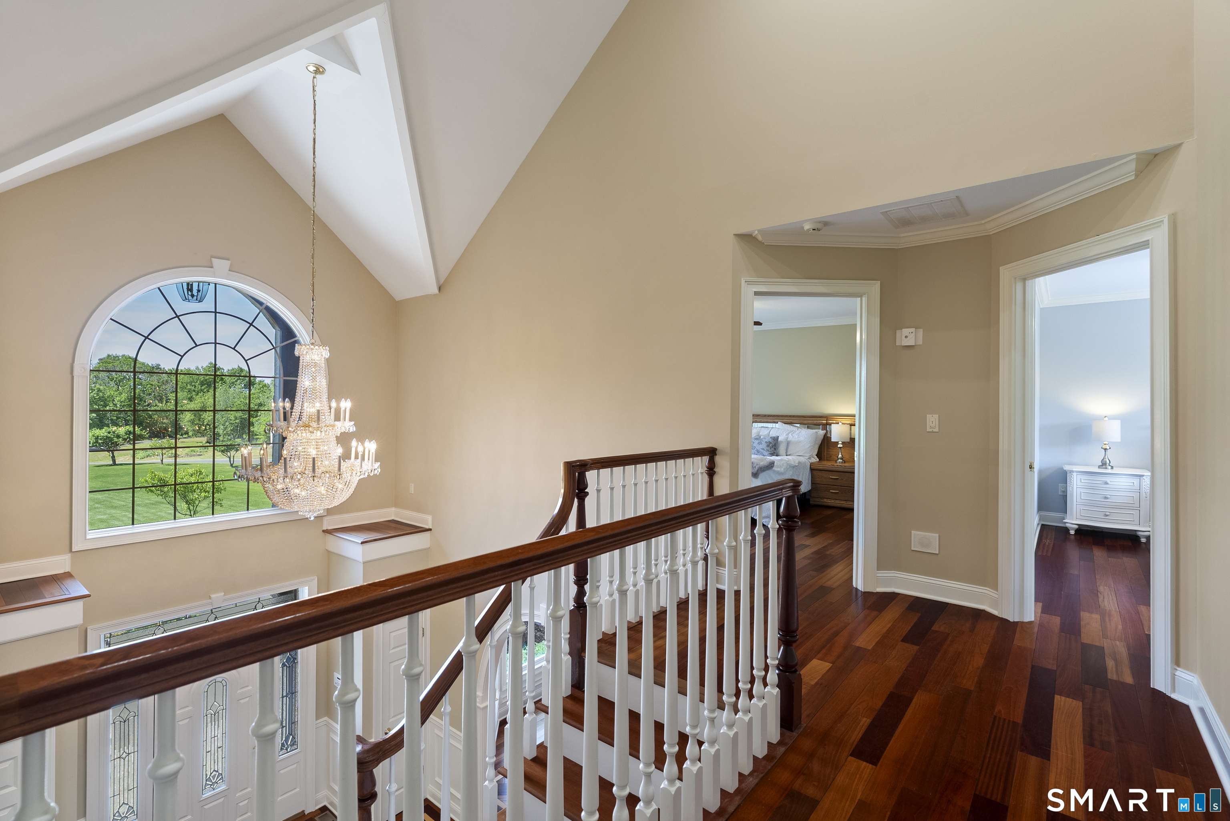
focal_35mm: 16
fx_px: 547
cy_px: 410
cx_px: 615
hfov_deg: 96.7
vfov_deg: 73.8
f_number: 8
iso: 200
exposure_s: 1/2
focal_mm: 16
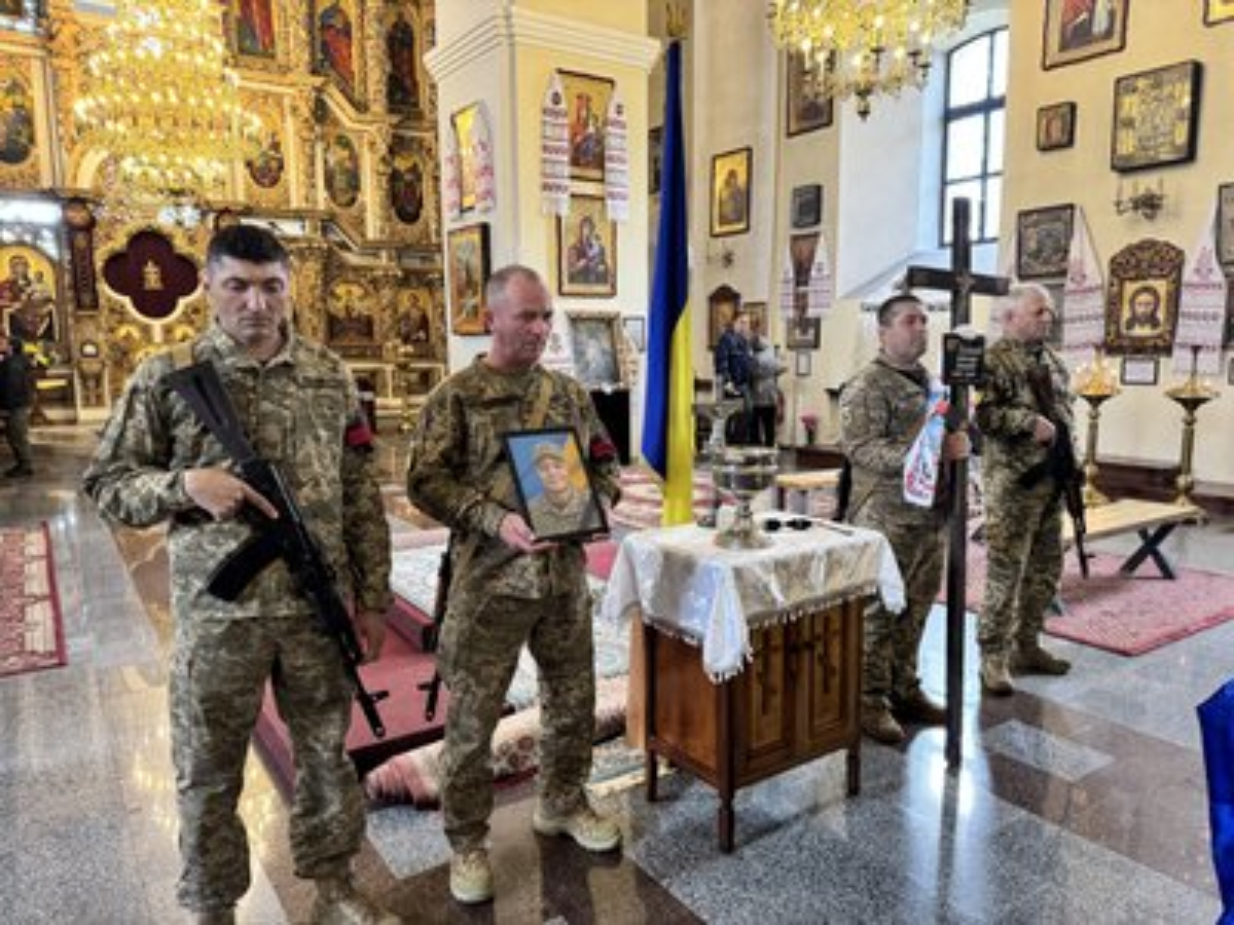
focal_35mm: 24
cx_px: 617
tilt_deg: -8.4
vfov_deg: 56.8
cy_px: 462
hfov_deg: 71.6
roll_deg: -0.1
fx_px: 856
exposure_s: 1/50
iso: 320
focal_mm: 6.76
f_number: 1.78
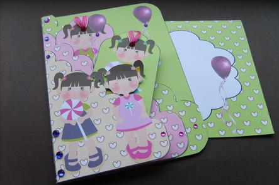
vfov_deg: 35.9
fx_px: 287
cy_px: 87
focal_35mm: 37
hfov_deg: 51.9
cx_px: 141
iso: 50
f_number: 2.8
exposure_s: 1/45
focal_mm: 5.8
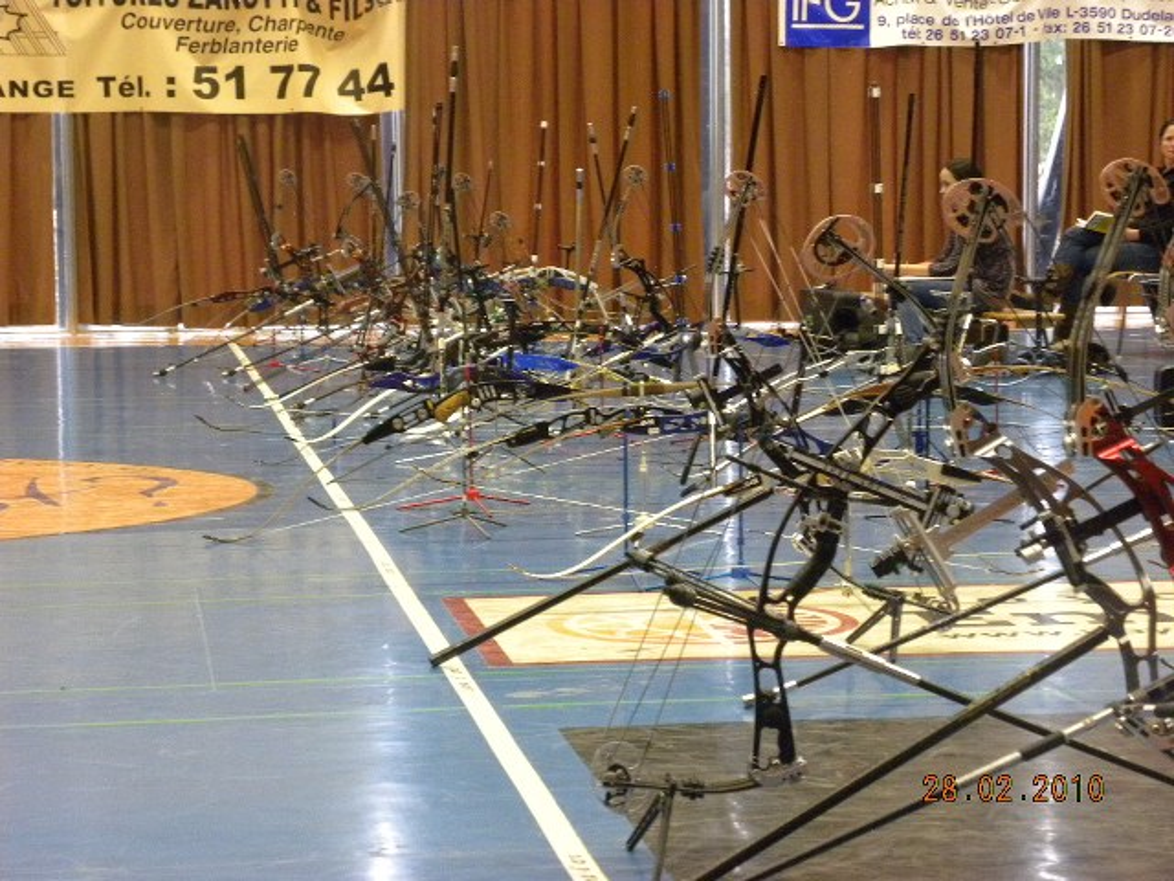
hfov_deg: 18.7
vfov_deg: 14.1
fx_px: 3561
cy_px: 440
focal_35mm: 105
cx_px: 587
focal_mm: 18.8
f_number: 4
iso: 400
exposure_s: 1/19
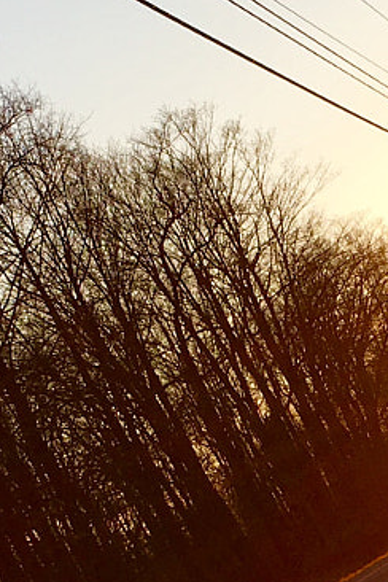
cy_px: 479
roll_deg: +24.4
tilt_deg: +2.6
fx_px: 2134
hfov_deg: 10.3
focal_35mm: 132
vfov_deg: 15.4
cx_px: 342
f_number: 2.2
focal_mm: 4.15
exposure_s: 1/506
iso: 25
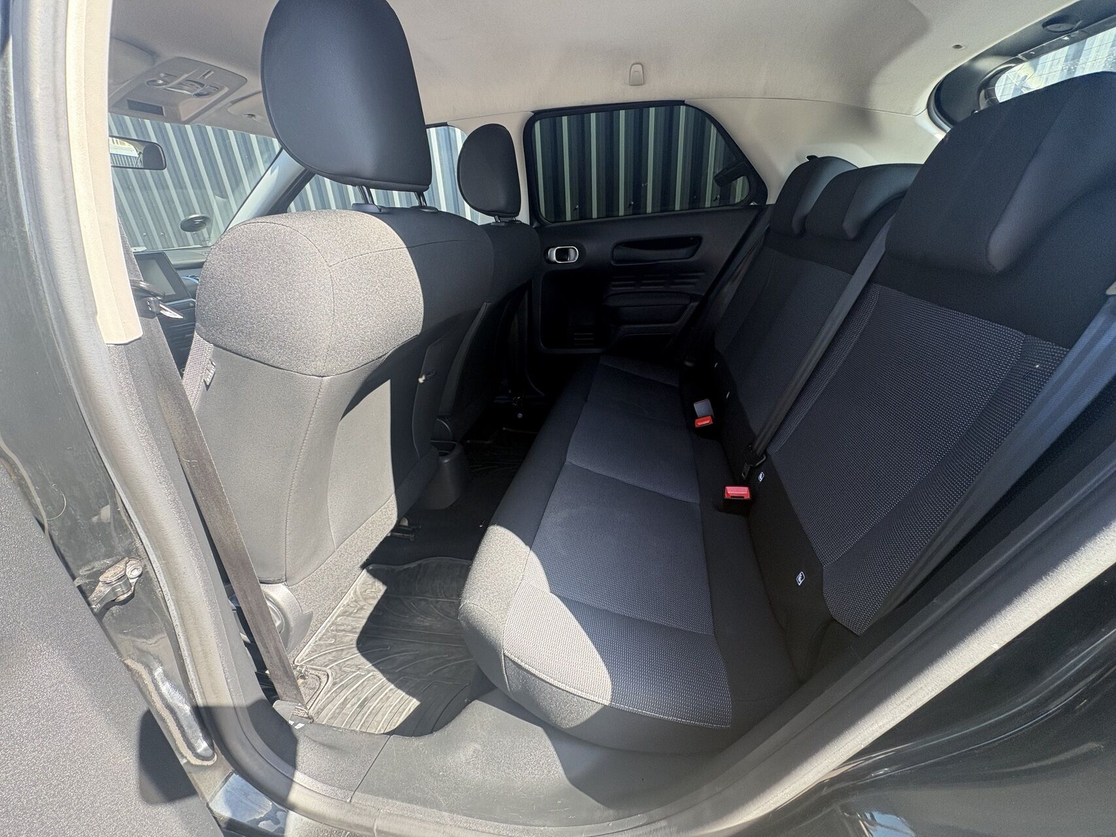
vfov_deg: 85.7
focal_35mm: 14
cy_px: 418
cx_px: 558
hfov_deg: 102.1
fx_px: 451
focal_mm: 2.22
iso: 125
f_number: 2.2
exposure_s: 1/102
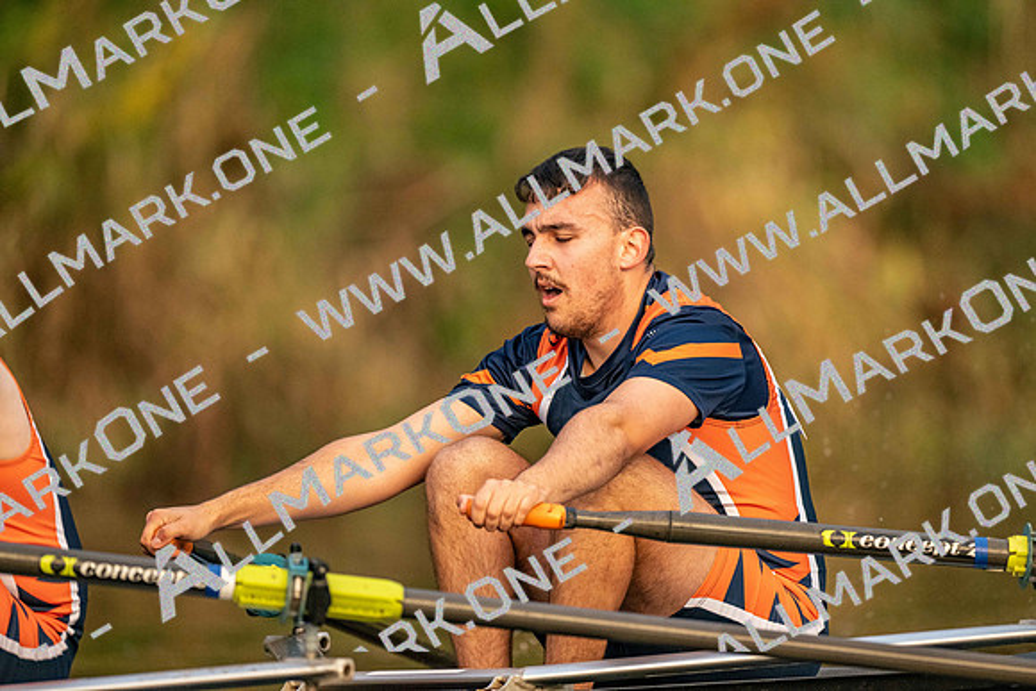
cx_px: 518
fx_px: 17270
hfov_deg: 3.4
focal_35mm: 600
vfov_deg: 2.3
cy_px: 346
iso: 4000
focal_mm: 600
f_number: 4
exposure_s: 1/2500
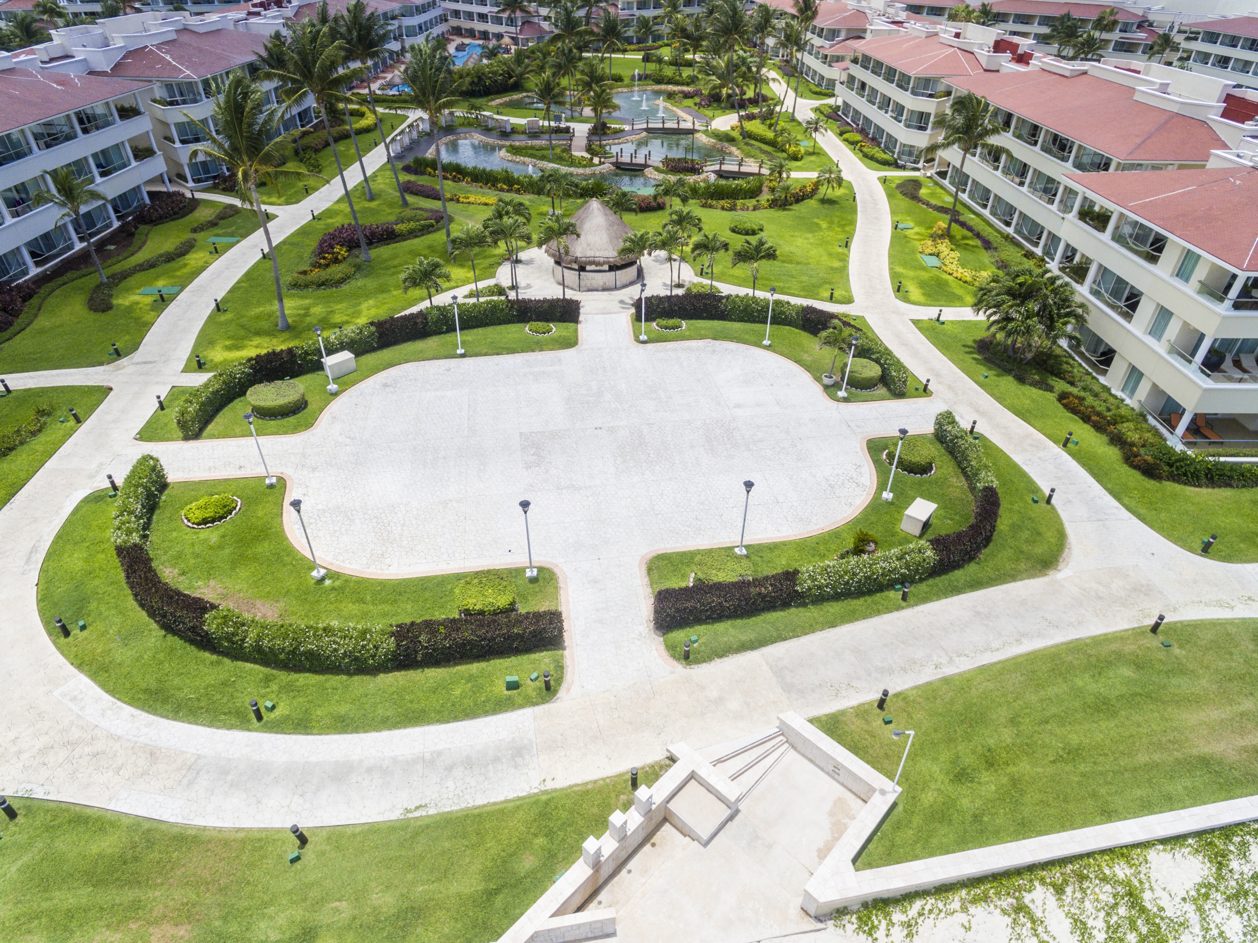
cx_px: 629
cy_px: 472
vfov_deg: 65.9
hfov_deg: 81.8
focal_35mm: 20
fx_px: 727
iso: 100
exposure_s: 1/2000
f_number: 2.8
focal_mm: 3.61
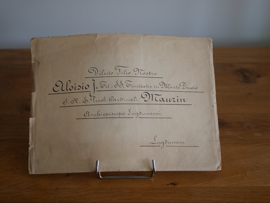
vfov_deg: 24.4
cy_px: 102
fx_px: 468
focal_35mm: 60
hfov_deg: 32.2
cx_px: 135
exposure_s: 1/125
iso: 200
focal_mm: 30
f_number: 3.2
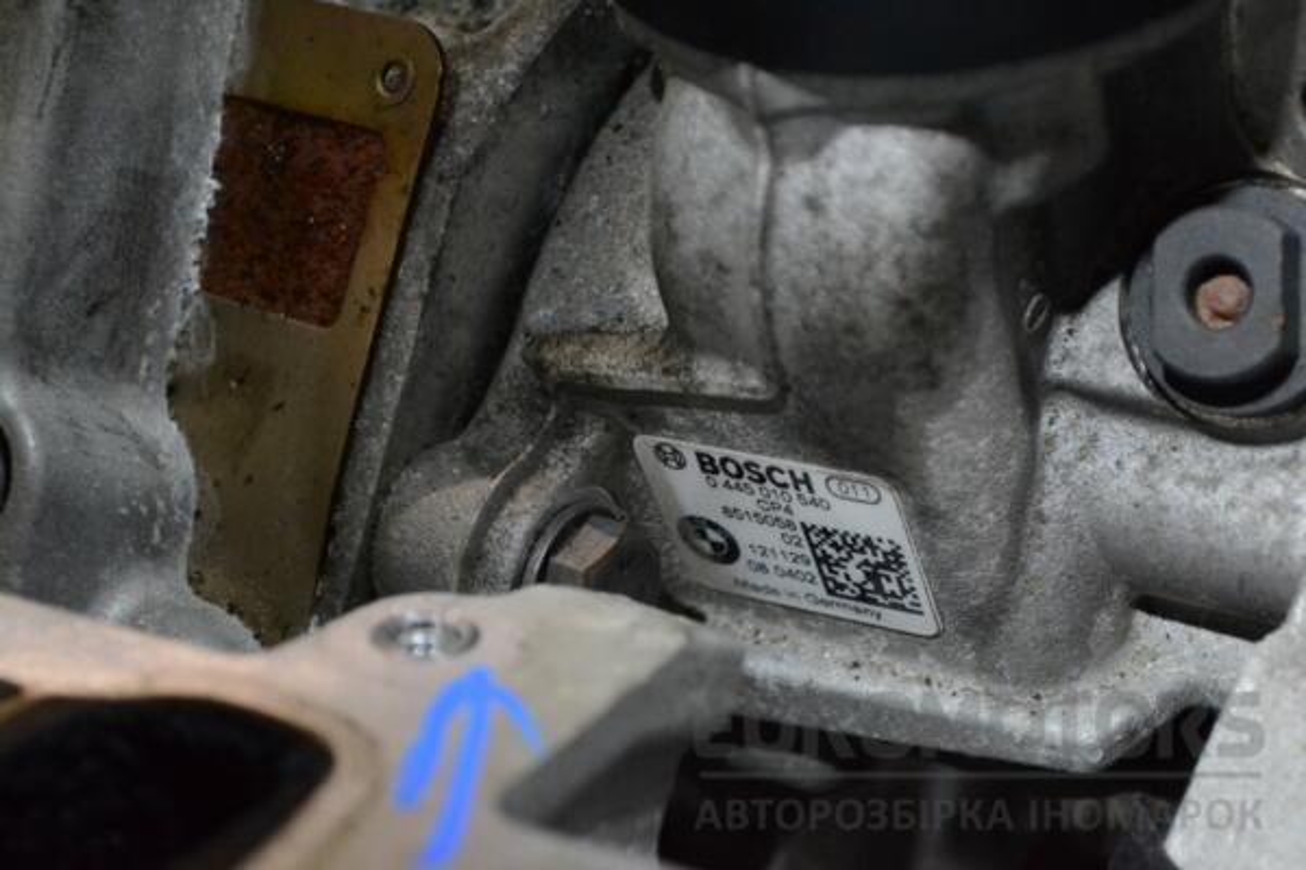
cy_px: 435
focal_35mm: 82
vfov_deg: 16.6
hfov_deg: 24.6
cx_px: 653
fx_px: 2993
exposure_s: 1/30
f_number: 5.6
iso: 3200
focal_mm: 55
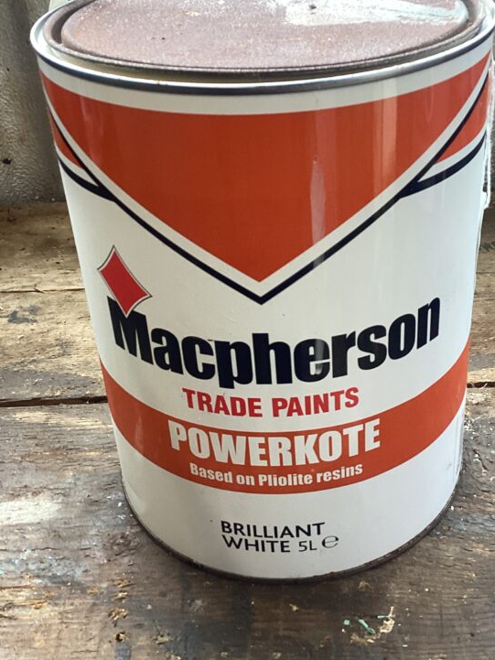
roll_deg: +2.7
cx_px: 306
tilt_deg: -30.4
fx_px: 839
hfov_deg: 32.7
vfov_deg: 42.8
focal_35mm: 44
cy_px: 284
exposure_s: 1/50
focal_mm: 3.3
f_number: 2.4
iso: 80
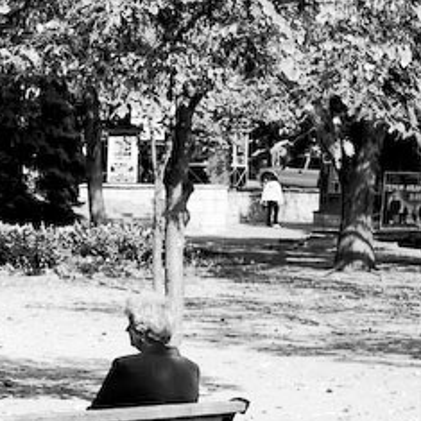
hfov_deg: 12.9
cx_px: -16
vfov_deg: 13.0
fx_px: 1834
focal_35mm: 133
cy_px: 338
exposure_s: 1/250
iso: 100
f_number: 5.6
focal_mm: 35
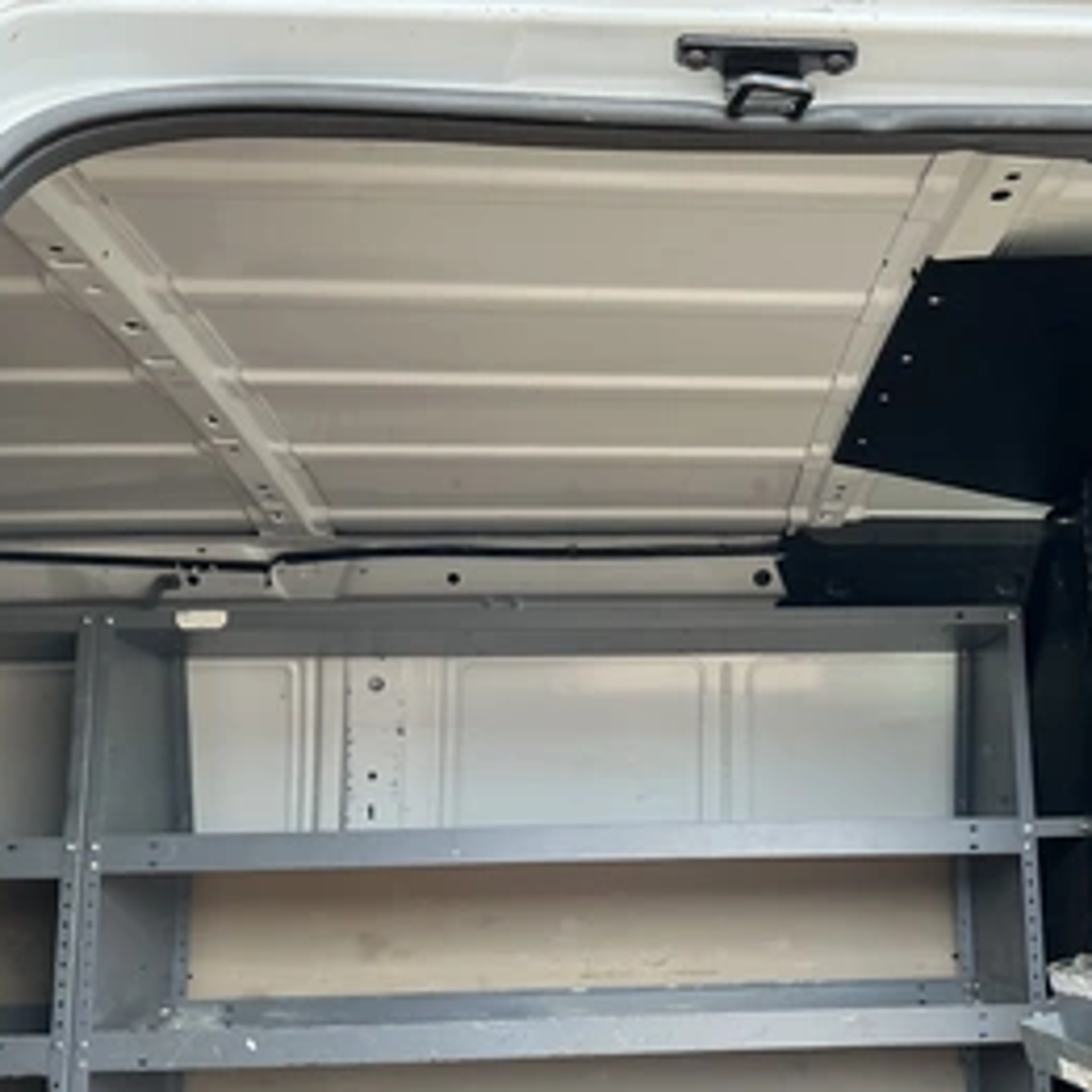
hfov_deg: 43.1
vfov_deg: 43.8
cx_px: 745
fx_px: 1356
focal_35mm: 38
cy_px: 602
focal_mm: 3
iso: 32
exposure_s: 1/142
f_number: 1.8
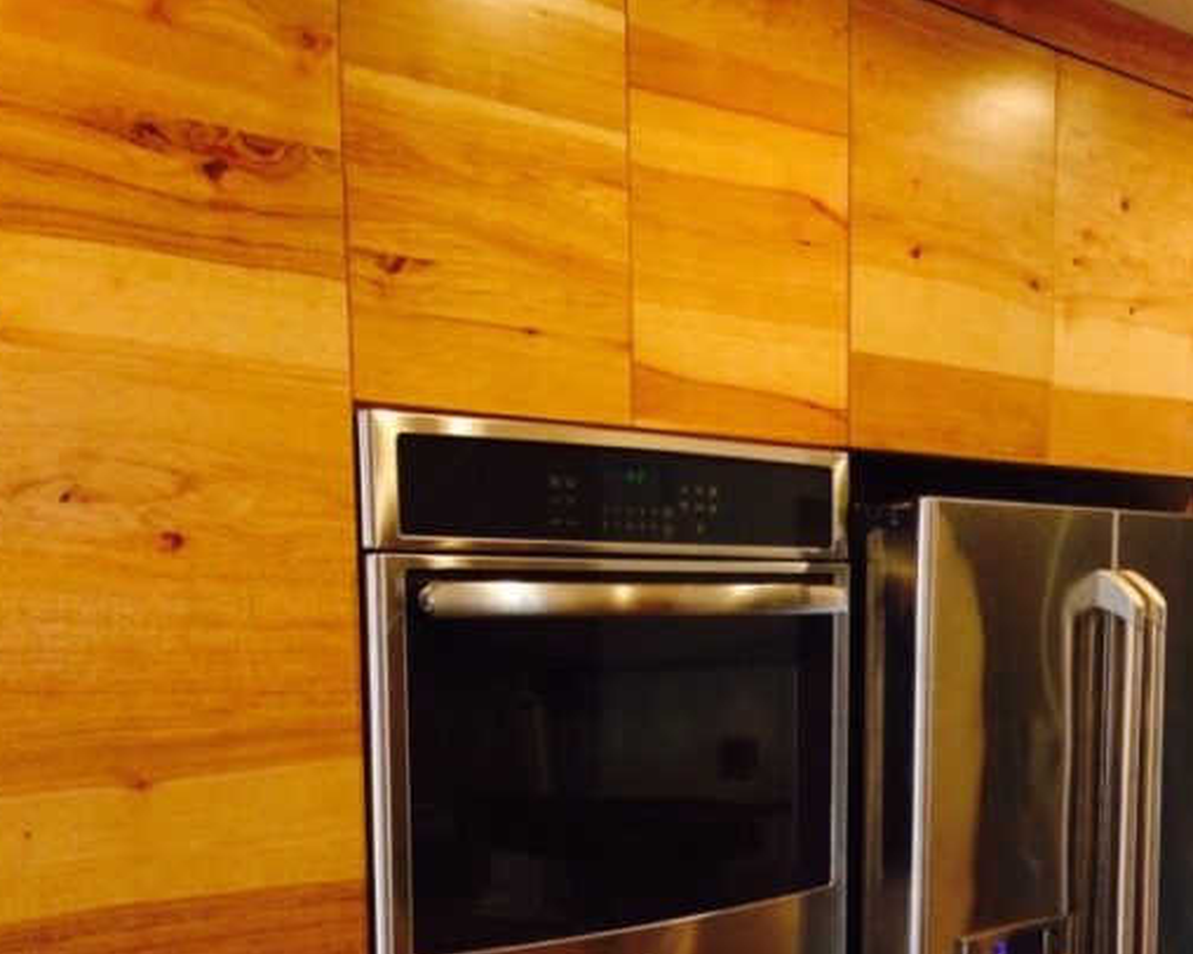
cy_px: 899
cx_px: 1036
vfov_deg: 22.8
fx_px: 2294
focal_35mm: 65
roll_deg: -1.1
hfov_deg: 28.2
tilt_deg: -8.0
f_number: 2.4
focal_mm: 4.12
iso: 200
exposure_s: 1/20
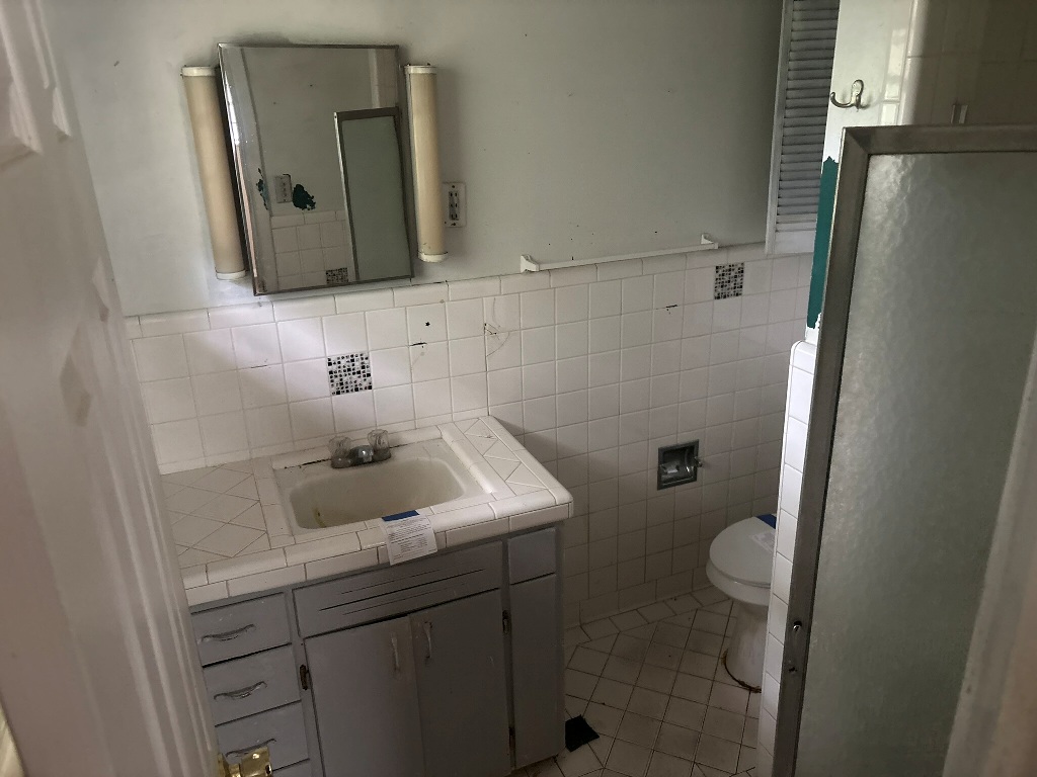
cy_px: 388
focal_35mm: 26
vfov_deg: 53.1
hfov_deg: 67.3
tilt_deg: -18.7
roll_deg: +2.1
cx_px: 518
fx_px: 779
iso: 640
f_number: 1.6
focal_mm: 5.96
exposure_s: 1/31
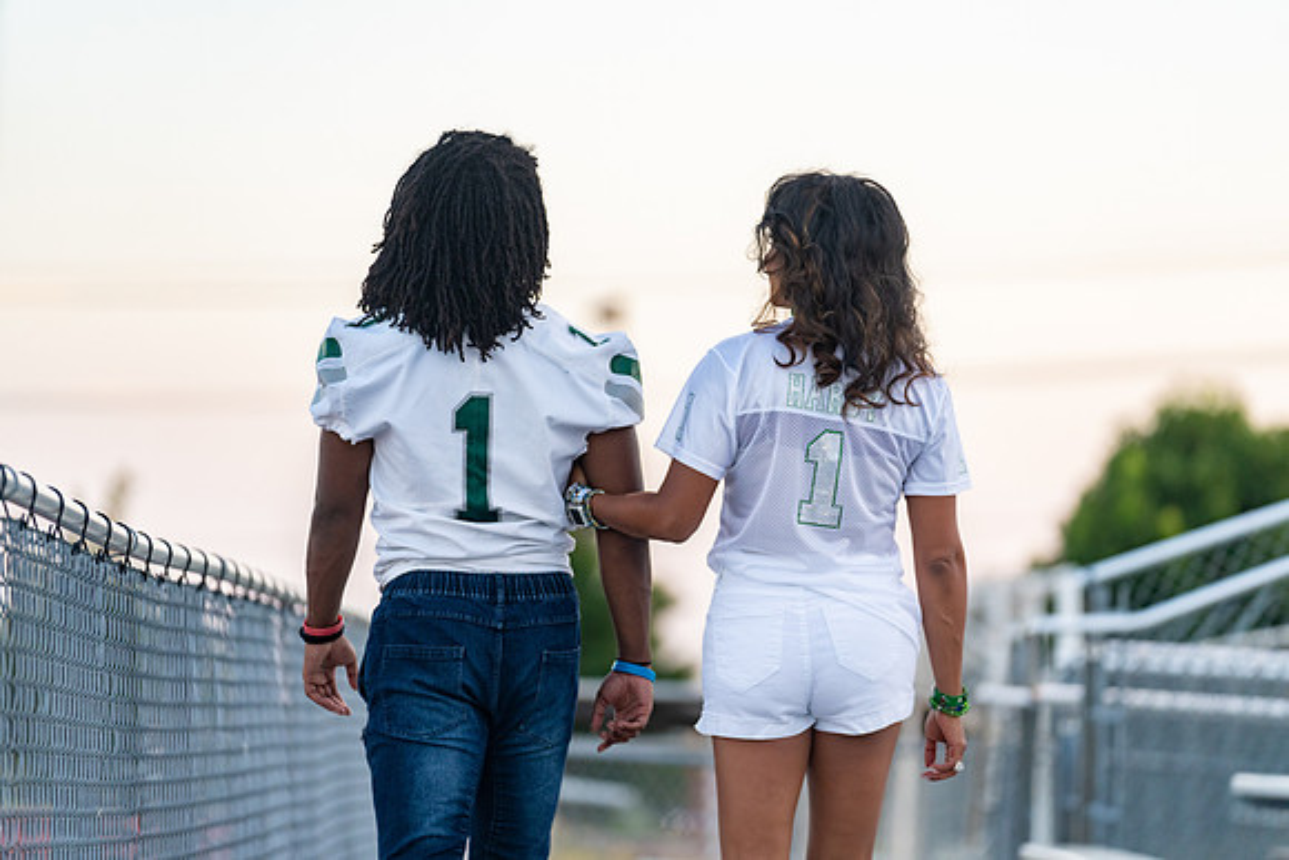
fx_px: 6016
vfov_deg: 8.2
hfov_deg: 12.2
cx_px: 644
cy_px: 430
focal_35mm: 168
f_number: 2.8
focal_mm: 168
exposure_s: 1/1000
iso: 1250
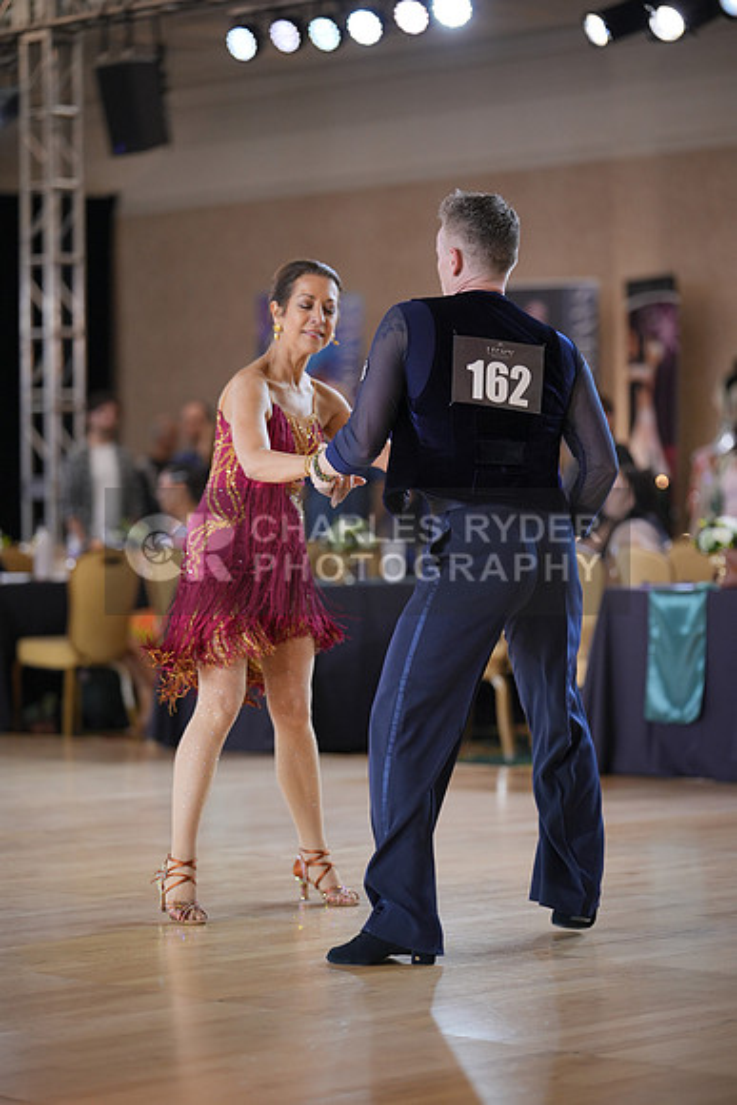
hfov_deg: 13.7
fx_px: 3069
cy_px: 552
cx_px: 368
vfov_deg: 20.4
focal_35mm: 100
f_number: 2
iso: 1000
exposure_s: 1/500
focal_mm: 100
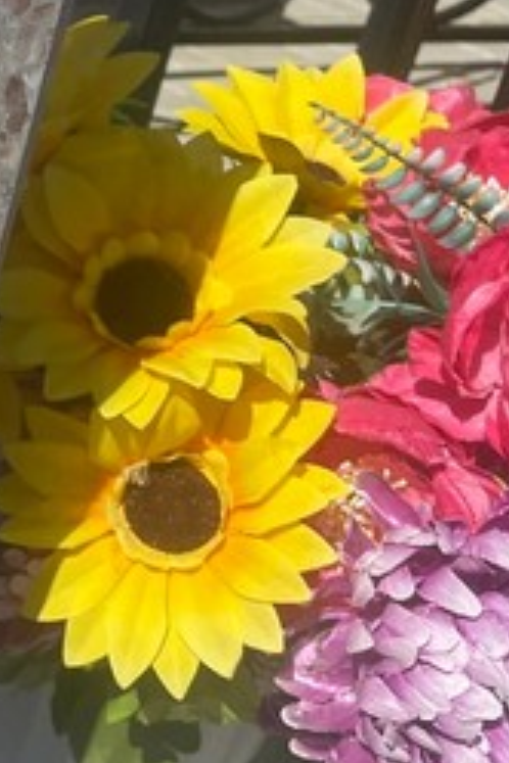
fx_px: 1845
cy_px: 248
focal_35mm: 87
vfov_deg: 23.3
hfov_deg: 13.4
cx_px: -512
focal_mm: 4.2
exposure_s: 1/6135
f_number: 1.6
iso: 32
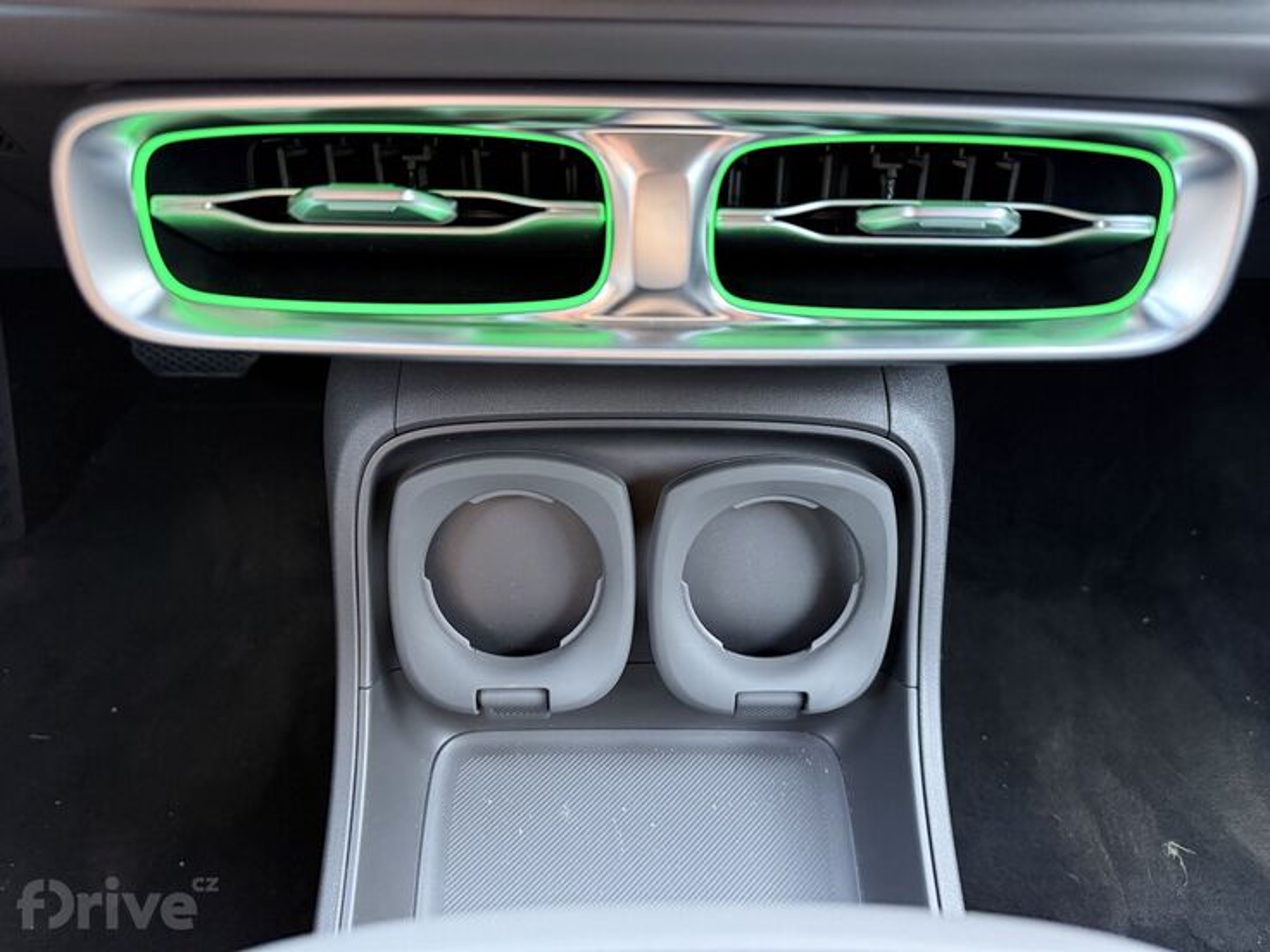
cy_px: 476
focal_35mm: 24
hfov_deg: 71.6
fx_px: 881
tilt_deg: -48.2
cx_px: 635
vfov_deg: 56.8
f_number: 1.78
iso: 800
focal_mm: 6.76
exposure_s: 1/46
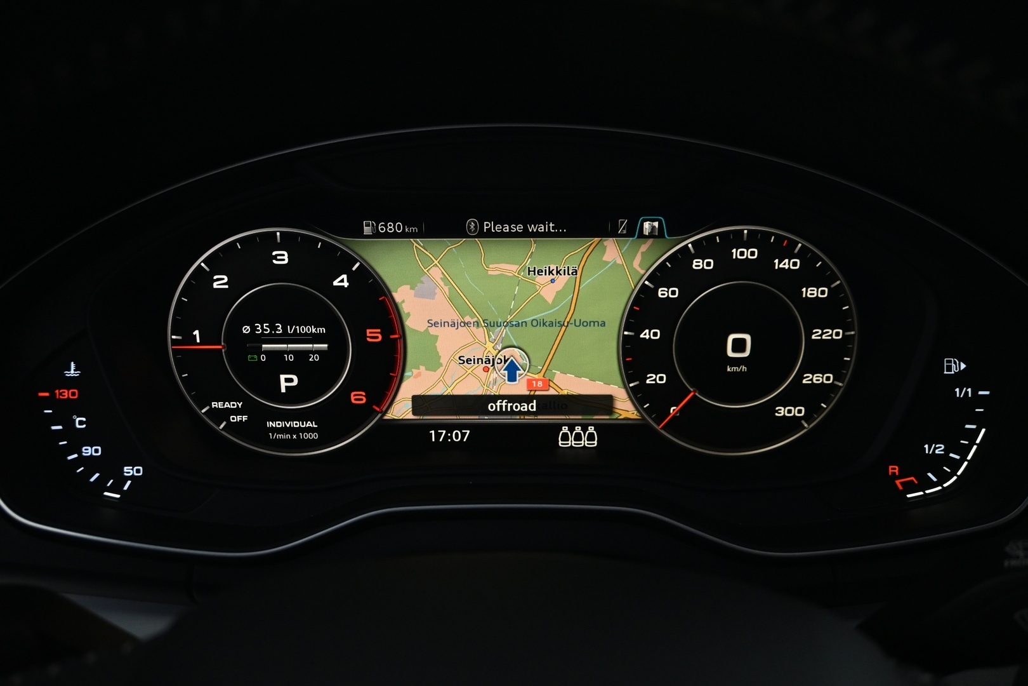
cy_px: 343
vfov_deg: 41.7
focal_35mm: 32
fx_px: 899
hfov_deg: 59.5
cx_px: 514
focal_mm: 21
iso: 1600
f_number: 4
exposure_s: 1/25
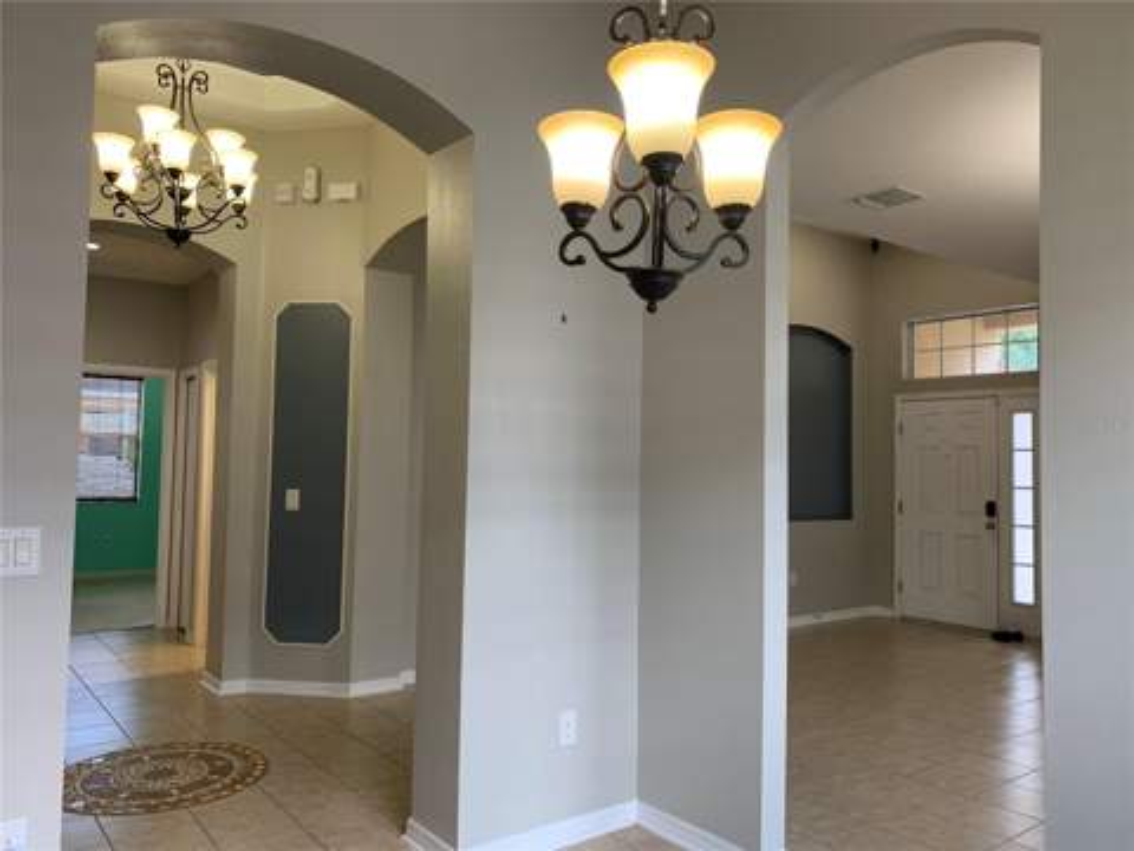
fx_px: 852
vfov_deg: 53.1
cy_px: 426
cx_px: 567
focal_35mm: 26
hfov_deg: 67.3
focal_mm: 4.25
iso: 64
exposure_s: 1/60
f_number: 1.8
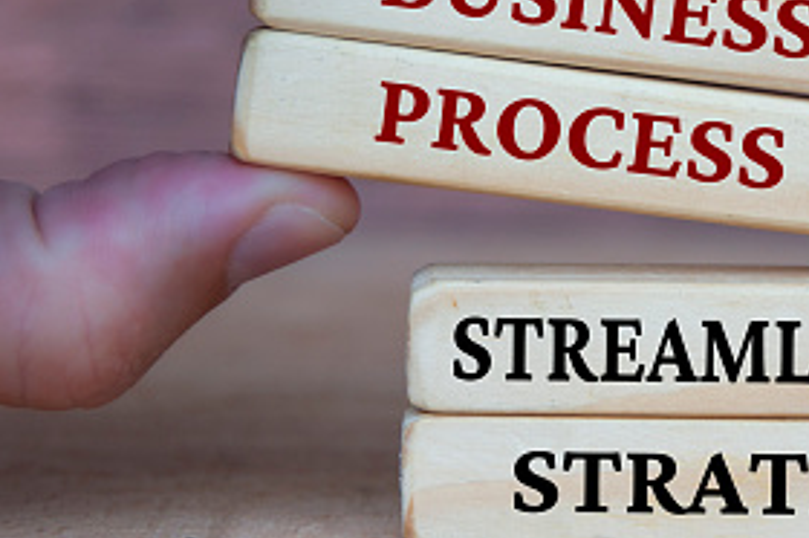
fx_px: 5499
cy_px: 171
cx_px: 663
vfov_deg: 5.6
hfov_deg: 8.4
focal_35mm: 245
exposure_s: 1/15
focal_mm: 90
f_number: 8
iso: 160
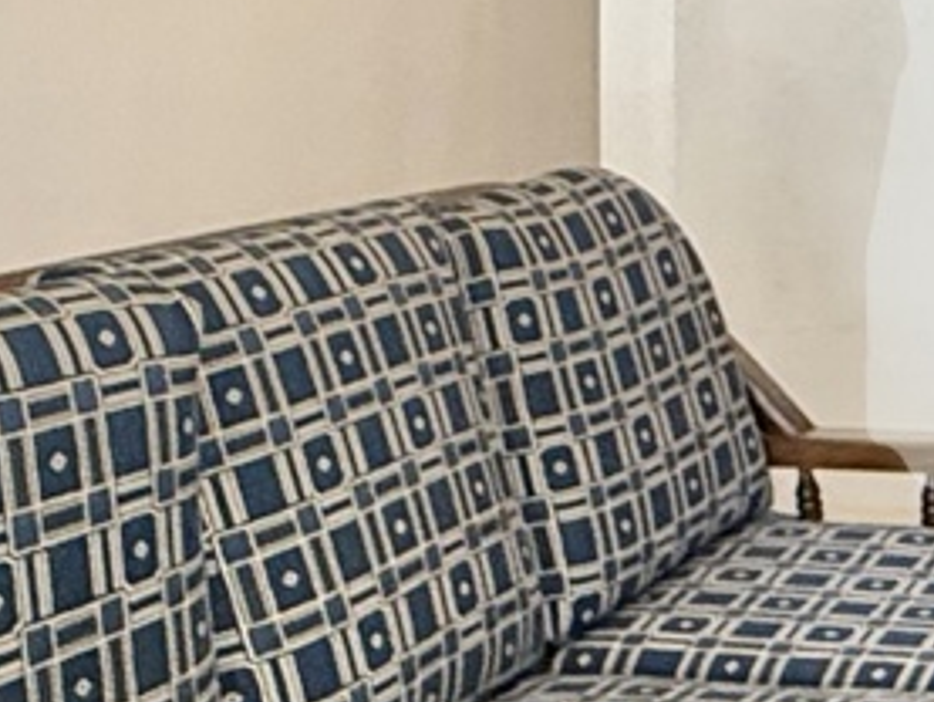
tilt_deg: -2.1
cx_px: 1325
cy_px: 54
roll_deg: -0.3
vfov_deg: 15.1
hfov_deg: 18.3
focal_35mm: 97
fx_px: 2618
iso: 400
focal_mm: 2.22
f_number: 2.2
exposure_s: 1/60
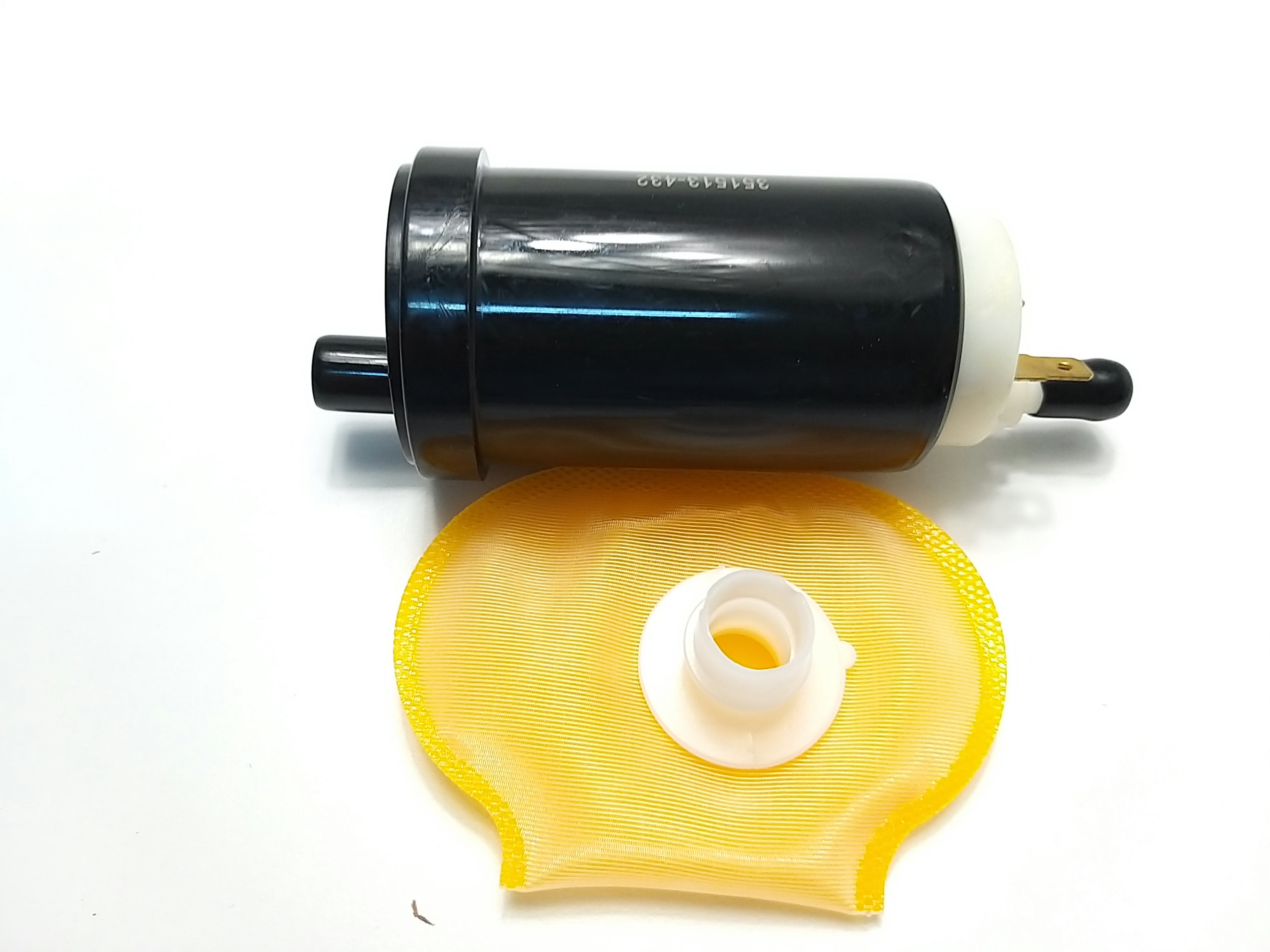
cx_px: 635
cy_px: 476
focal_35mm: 26
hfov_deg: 67.3
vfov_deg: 53.1
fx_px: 954
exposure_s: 1/50
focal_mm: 3.93
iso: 100
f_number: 1.7
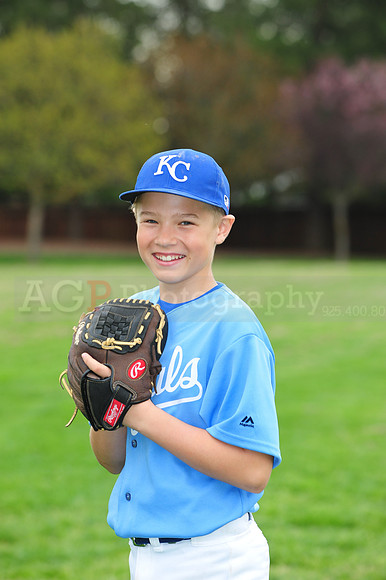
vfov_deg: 11.1
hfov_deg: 7.4
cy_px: 290
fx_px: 2979
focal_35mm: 185
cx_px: 193
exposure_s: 1/200
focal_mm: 185
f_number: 7.1
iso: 400
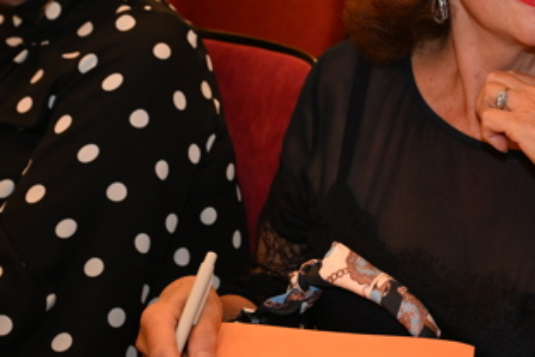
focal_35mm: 84
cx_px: 472
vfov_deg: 16.2
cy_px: 108
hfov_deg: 23.6
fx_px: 1248
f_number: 4.5
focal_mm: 38
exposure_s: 1/125
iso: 2000
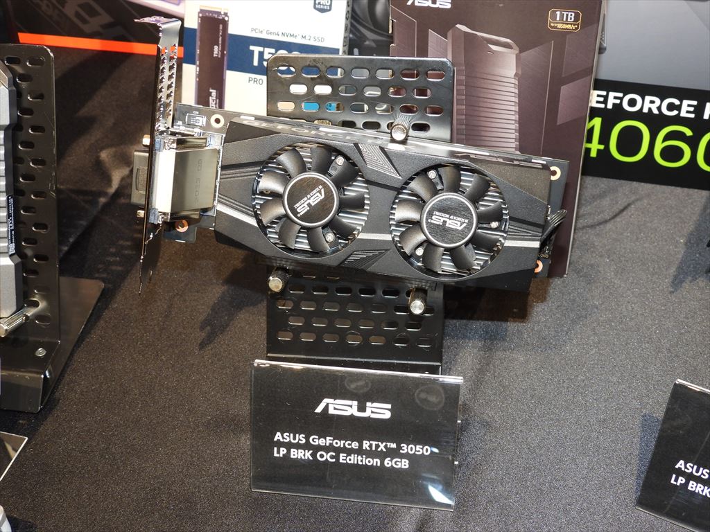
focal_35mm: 50
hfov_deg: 38.2
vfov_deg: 29.1
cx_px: 355
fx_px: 1026
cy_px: 266
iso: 200
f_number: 3.5
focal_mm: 8.9
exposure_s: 1/30
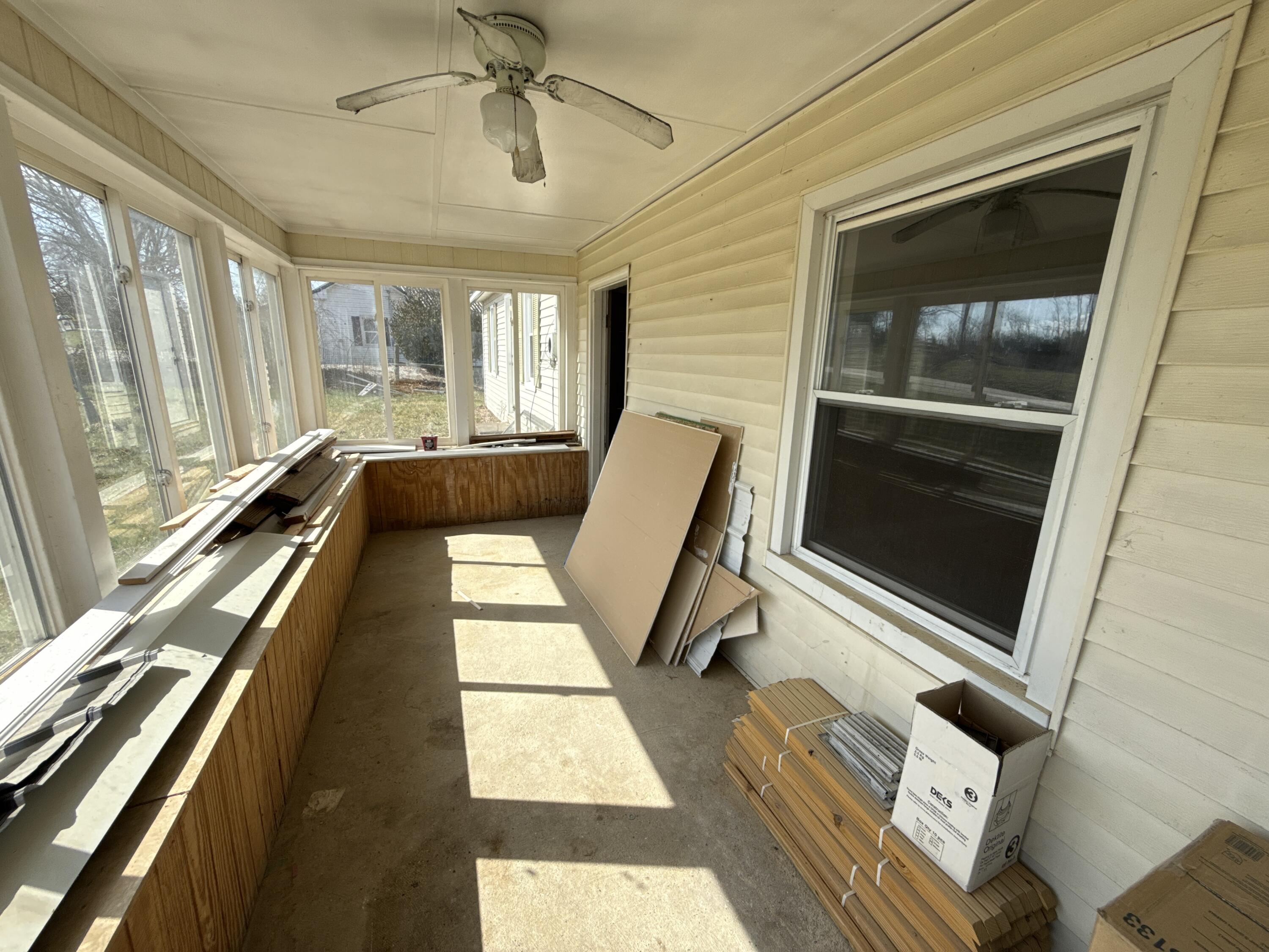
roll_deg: -0.5
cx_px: 634
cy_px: 476
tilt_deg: -13.5
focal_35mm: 14
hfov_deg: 102.1
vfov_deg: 85.7
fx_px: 513
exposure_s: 1/1017
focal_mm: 2.22
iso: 50
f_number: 2.2
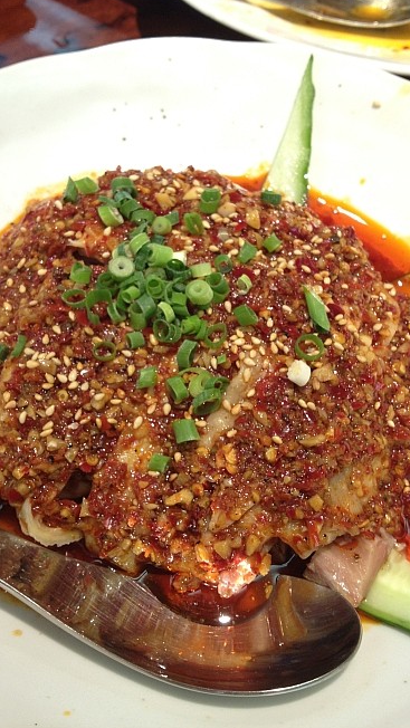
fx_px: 753
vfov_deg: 51.6
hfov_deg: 30.4
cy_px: 358
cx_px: 208
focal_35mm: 39
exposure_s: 1/20
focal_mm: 4.28
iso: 100
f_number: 2.4
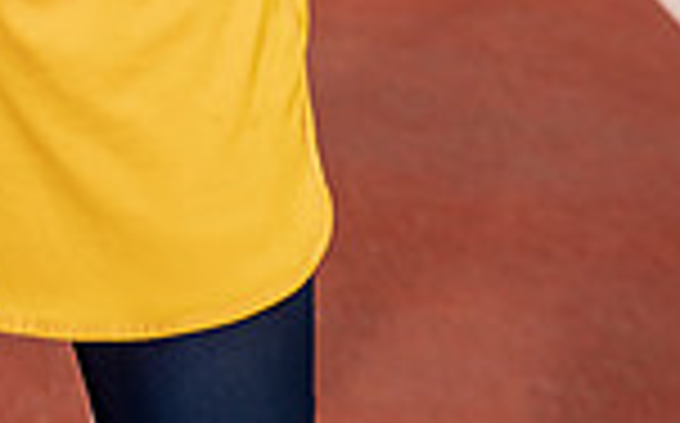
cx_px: 104
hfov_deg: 14.5
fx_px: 2647
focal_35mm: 143
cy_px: -536
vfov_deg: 8.5
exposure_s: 1/250
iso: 100
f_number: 5
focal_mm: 47
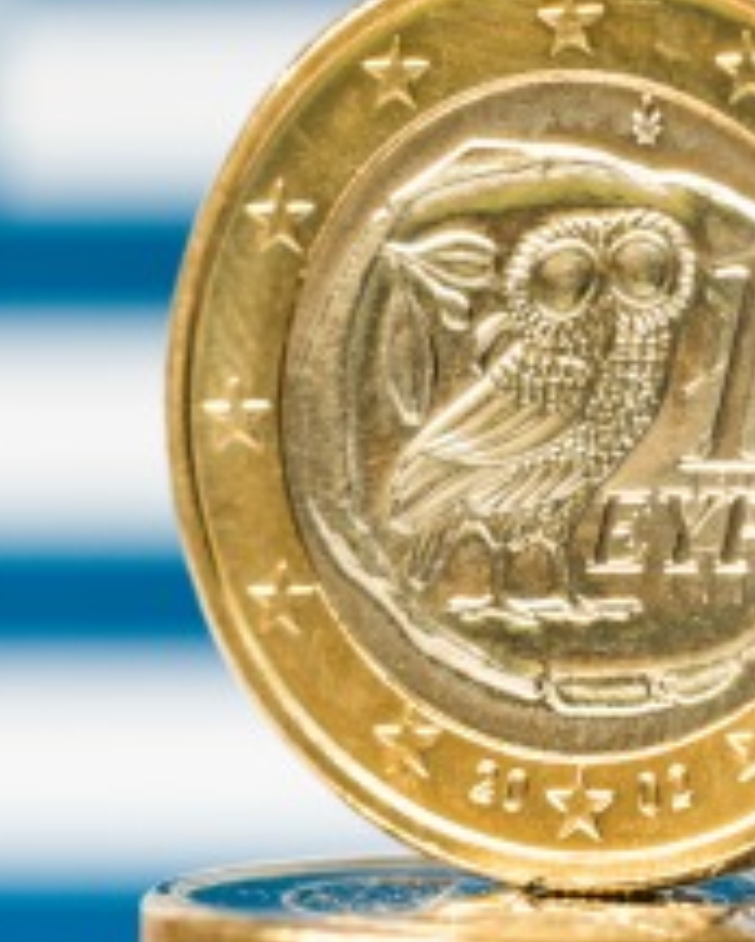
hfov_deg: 8.2
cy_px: 438
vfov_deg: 10.2
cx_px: 282
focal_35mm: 189
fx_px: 5272
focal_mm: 105
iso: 320
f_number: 18
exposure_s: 1/8
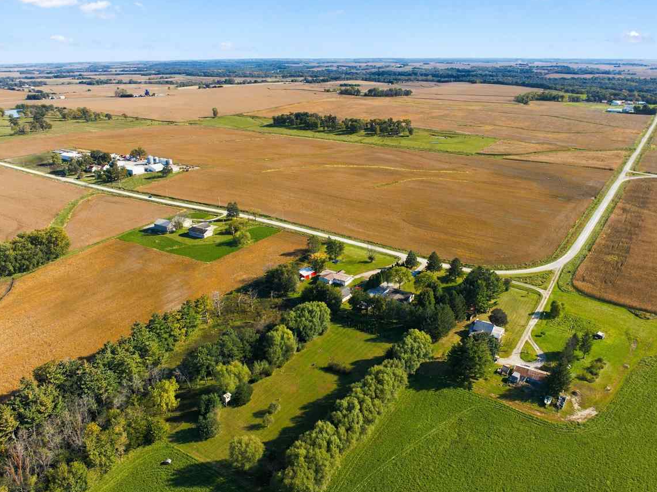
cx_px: 346
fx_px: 512
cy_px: 245
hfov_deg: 65.3
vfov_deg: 51.3
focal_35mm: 27
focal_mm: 12.3
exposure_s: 1/1600
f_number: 2.8
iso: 140
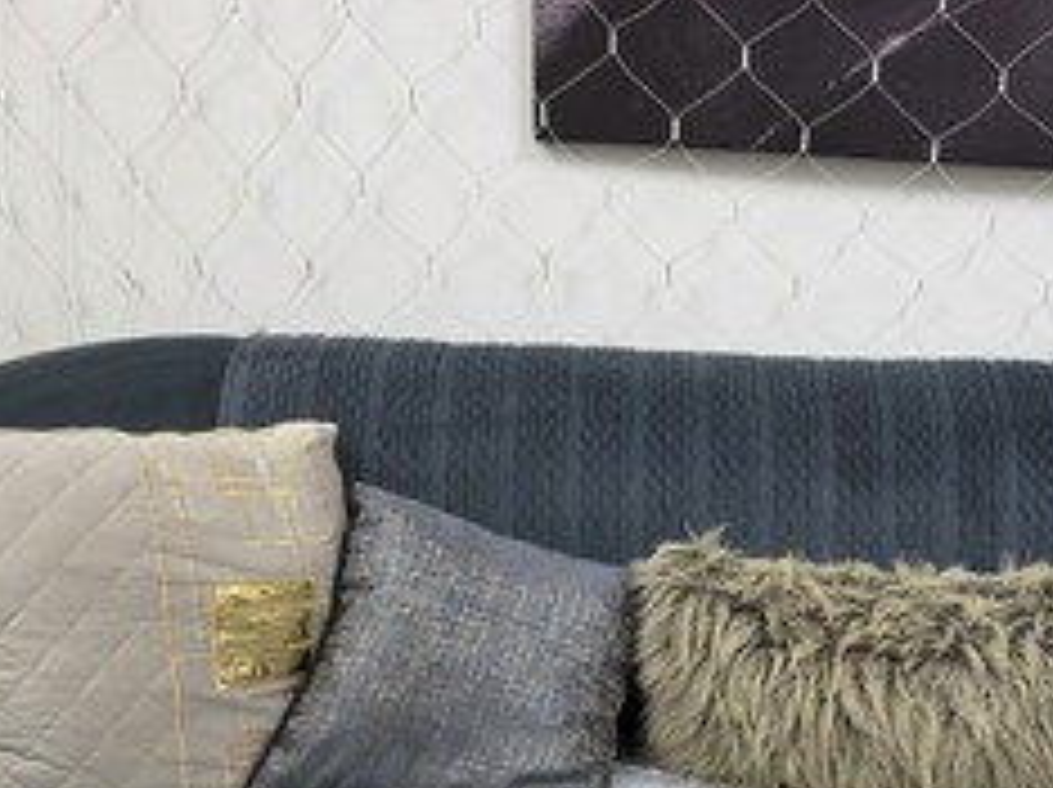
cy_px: 579
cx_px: 839
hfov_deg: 40.4
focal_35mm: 45
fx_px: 1367
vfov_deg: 31.6
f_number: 1.7
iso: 400
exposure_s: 1/120
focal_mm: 6.3
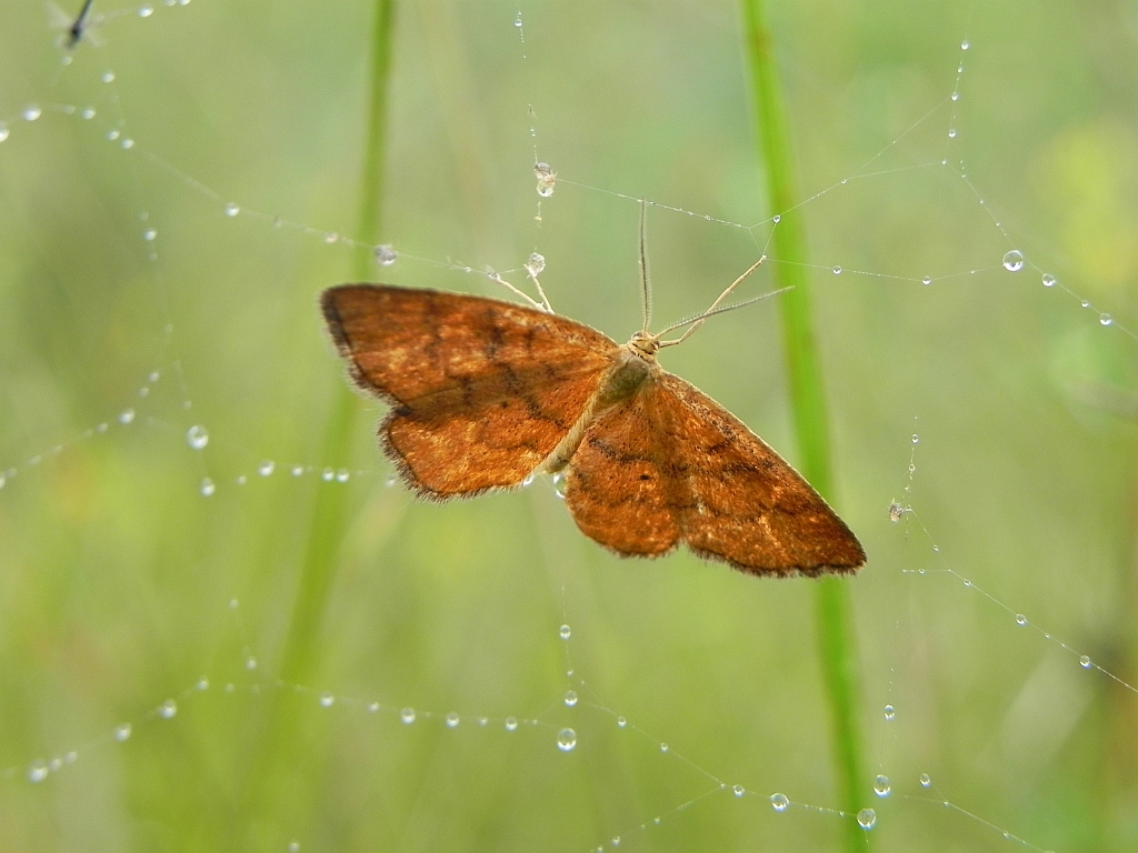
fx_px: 2794
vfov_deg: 17.4
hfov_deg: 23.0
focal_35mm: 85
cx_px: 569
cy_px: 426
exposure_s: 1/130
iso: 160
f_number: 4
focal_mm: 15.1
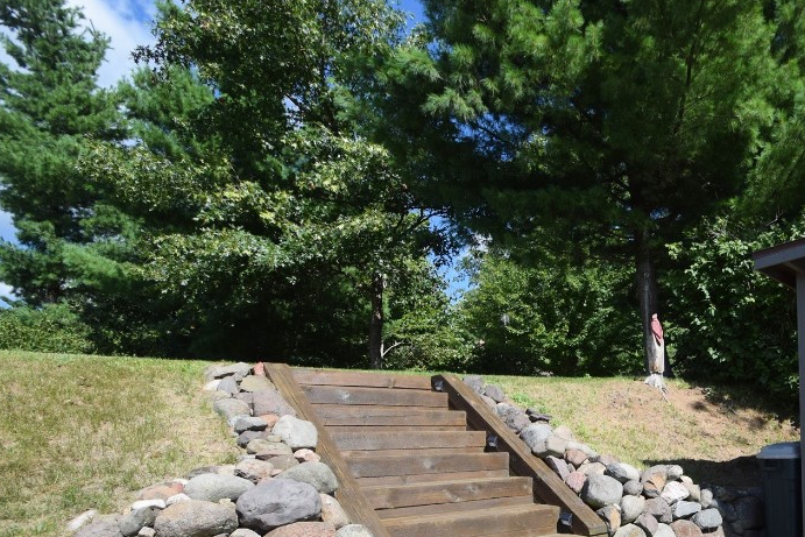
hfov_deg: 65.3
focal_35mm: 25
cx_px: 640
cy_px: 422
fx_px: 559
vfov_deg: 48.7
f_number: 5.6
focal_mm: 10
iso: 400
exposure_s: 1/1600
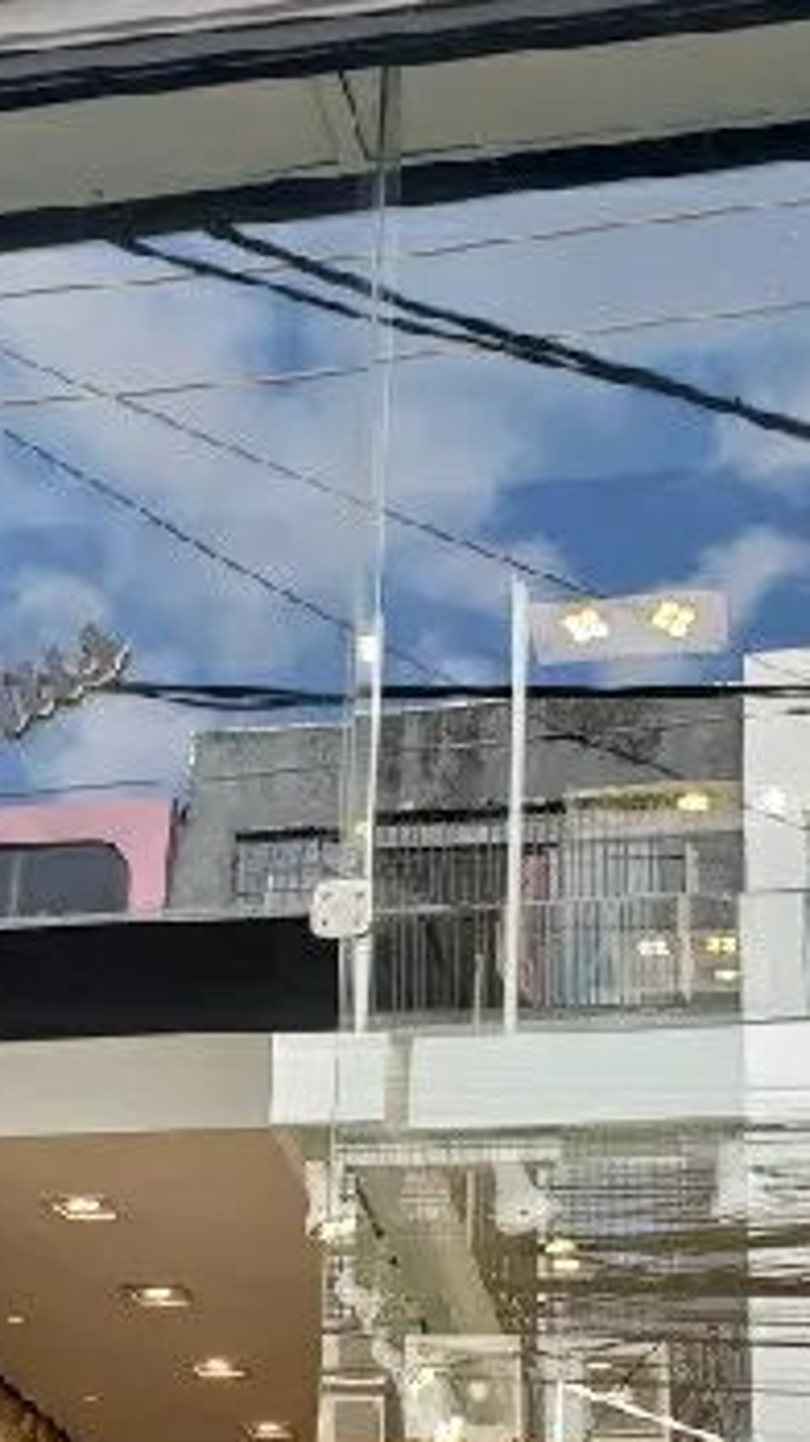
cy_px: 1058
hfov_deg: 18.4
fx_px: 2485
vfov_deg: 31.9
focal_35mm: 65
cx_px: 219
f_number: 2.4
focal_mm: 4.3
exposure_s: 1/303
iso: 50
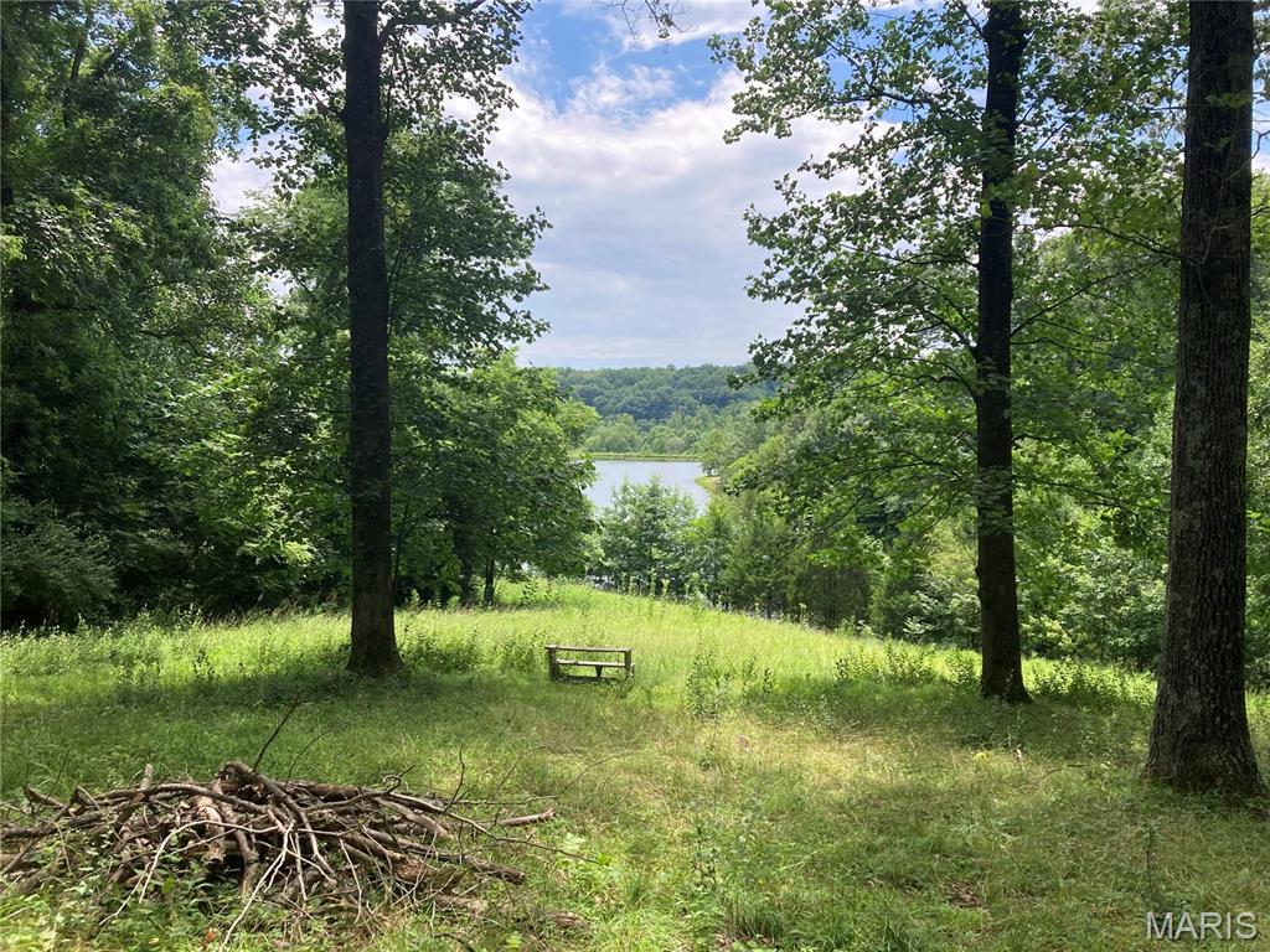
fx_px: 1027
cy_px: 476
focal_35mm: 28
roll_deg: +2.1
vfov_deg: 49.7
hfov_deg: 63.4
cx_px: 635
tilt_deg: -3.7
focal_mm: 3.99
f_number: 1.8
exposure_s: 1/1056
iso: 20
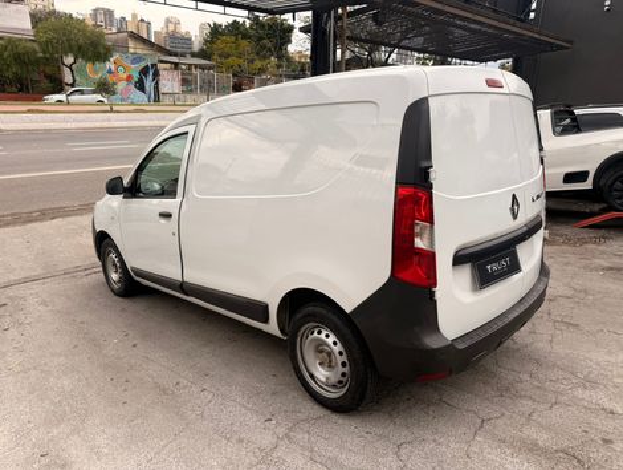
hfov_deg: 71.5
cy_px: 235
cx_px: 312
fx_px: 433
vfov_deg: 56.9
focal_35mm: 24
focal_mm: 6.76
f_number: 1.78
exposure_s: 1/1060
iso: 80
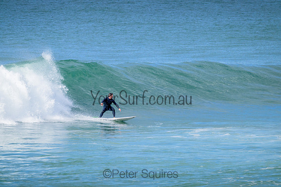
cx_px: 140
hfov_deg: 3.4
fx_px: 4762
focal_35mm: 610
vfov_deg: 2.3
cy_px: 94
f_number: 11
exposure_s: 1/2000
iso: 1250
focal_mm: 610
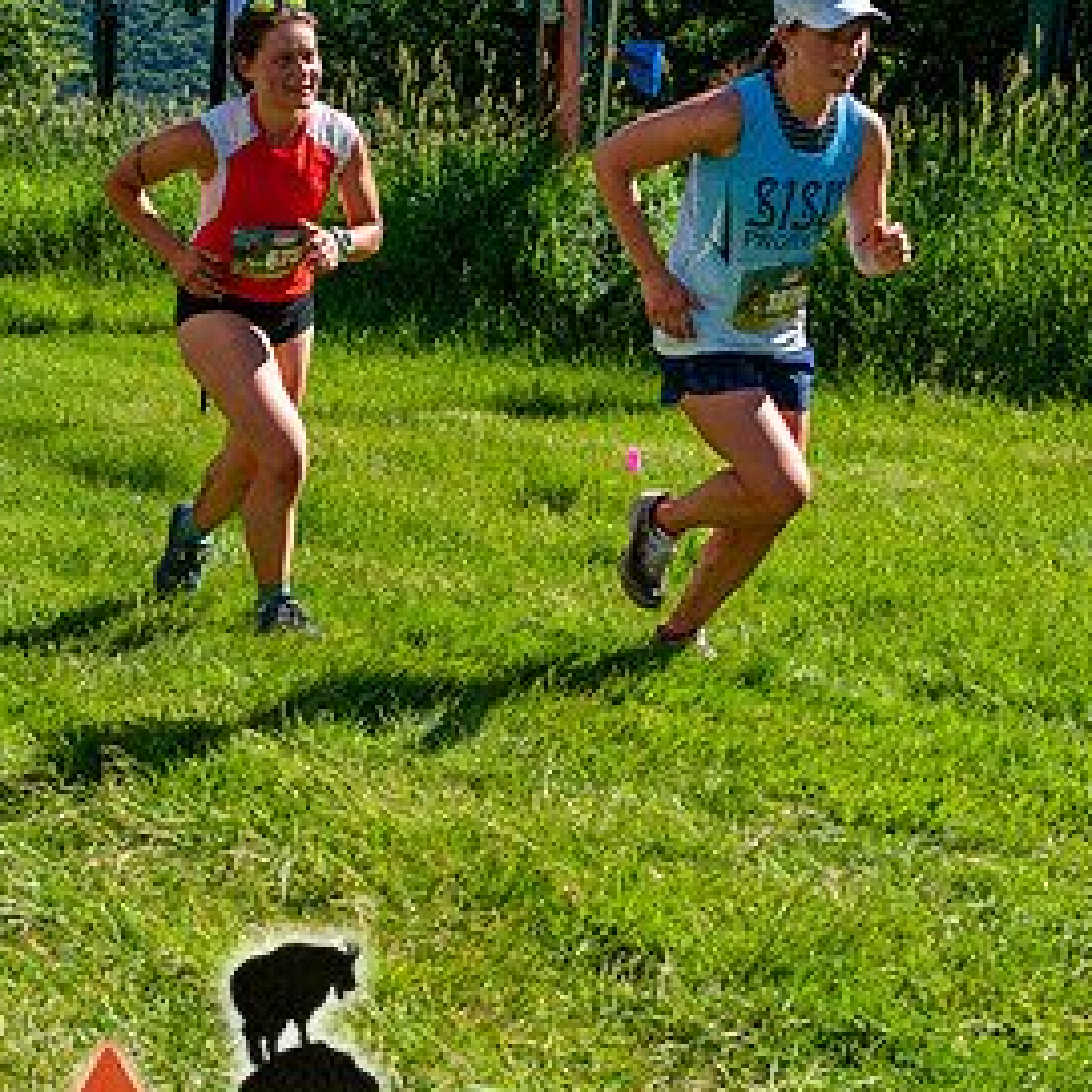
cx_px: 538
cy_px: 484
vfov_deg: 24.0
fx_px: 2570
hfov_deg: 24.0
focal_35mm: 72
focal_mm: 34
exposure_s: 1/320
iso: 200
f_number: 8
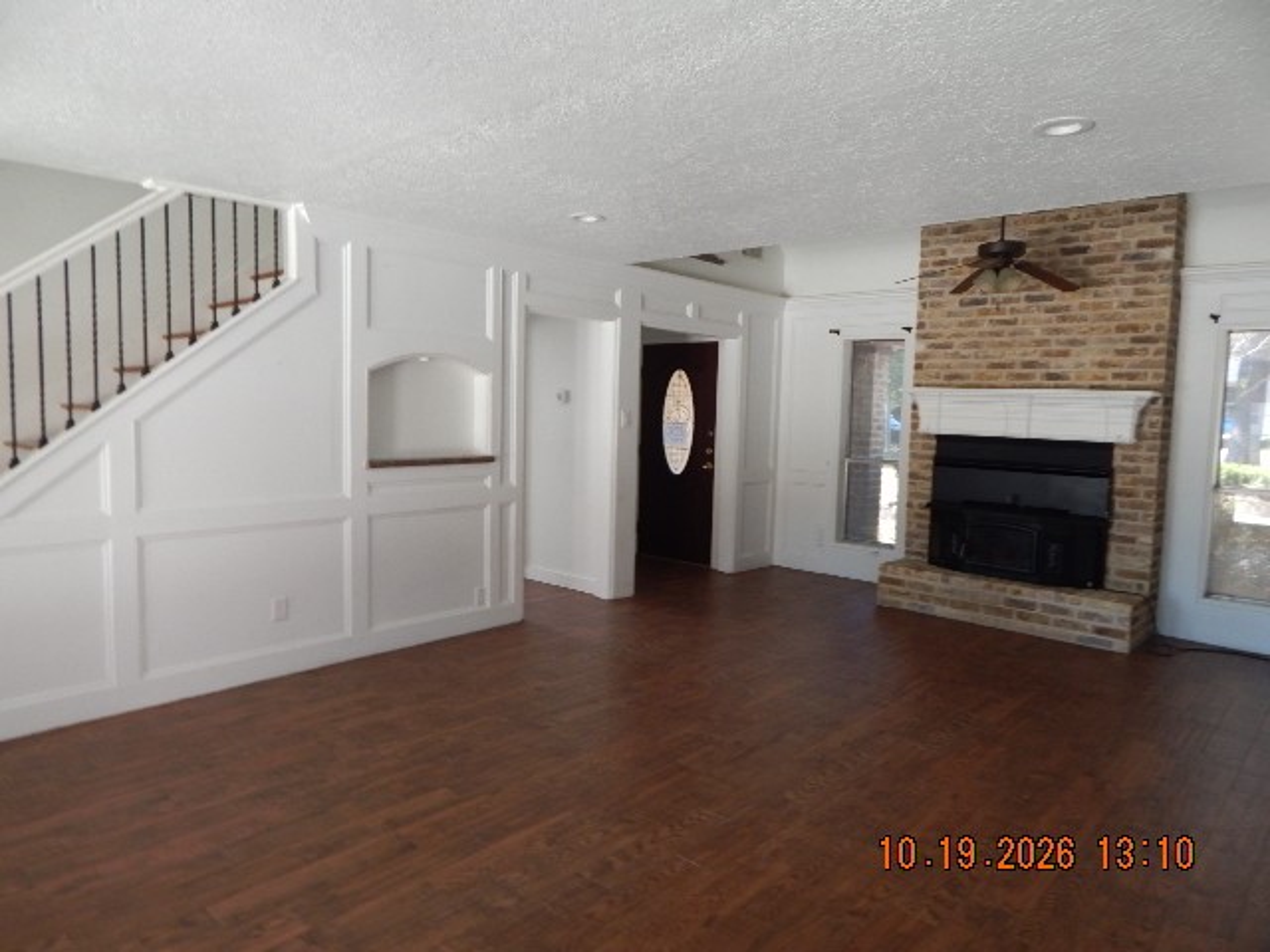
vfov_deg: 61.1
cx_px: 635
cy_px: 476
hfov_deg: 76.4
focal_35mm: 22
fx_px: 807
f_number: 3
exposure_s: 1/30
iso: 125
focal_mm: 4
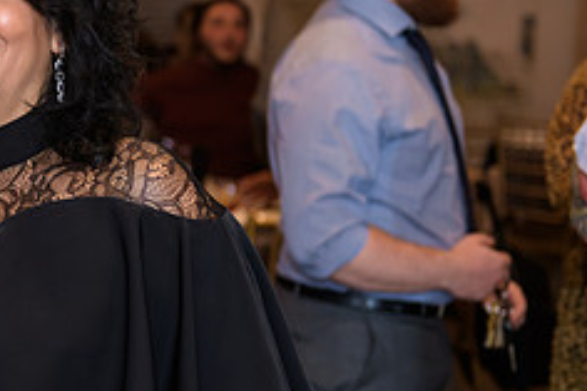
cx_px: -127
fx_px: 2004
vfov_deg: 11.1
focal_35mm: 123
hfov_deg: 16.0
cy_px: 183
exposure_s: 1/100
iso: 800
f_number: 3.2
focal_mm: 50
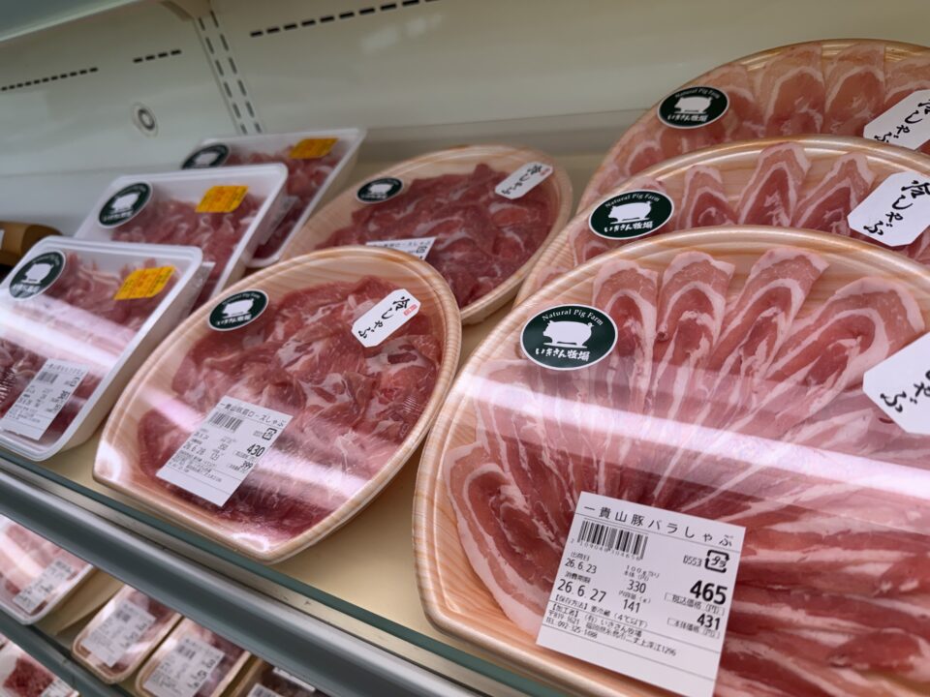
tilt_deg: -31.4
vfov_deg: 56.8
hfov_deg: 71.6
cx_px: 465
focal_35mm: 24
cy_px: 348
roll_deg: +16.7
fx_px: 645
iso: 80
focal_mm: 6.76
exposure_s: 1/353
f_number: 1.78
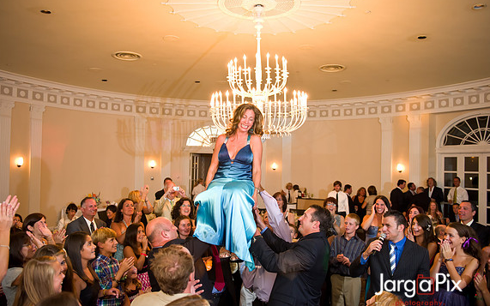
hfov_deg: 62.9
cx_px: 243
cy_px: 153
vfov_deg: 41.8
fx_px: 401
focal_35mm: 30
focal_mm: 29
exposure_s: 1/125
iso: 1600
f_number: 3.2
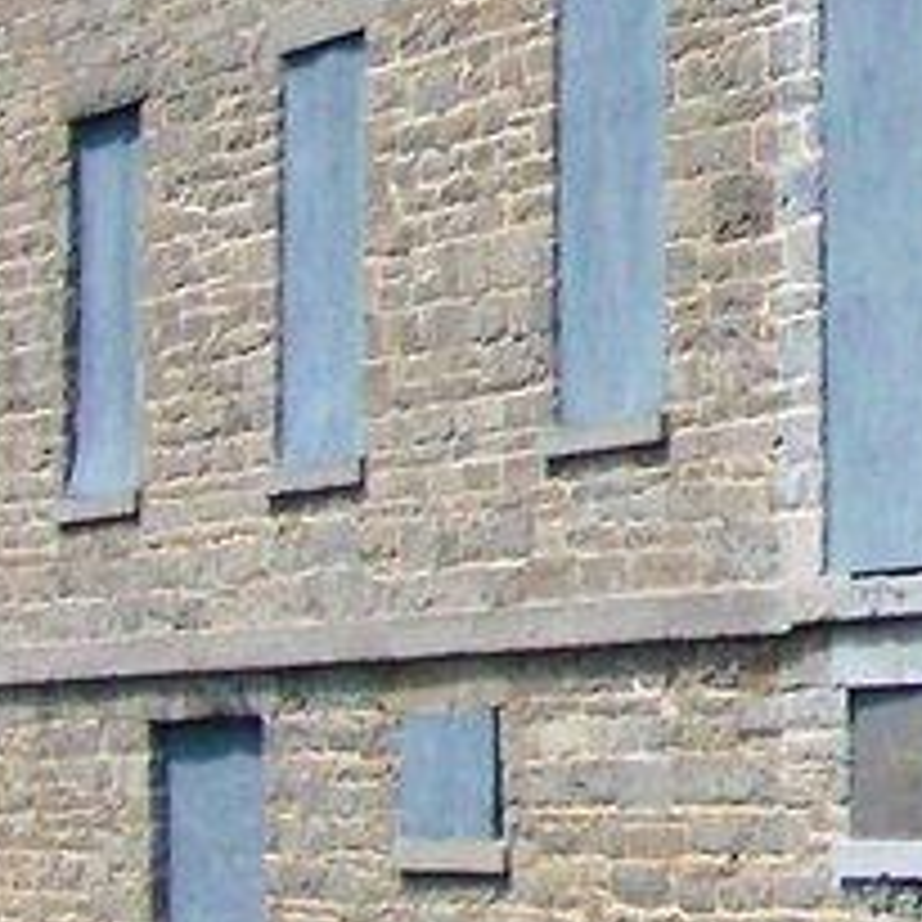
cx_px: 1700
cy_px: -27
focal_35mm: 177
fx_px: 5334
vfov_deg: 9.8
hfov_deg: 9.4
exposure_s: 1/1000
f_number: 2.8
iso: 200
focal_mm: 6.7
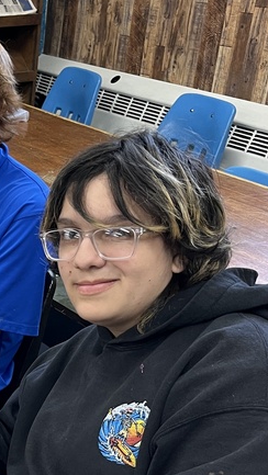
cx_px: -115
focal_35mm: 67
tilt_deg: -29.1
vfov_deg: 31.0
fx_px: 845
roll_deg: -0.8
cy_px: 344
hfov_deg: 16.6
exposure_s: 1/75
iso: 100
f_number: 1.6
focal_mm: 5.1
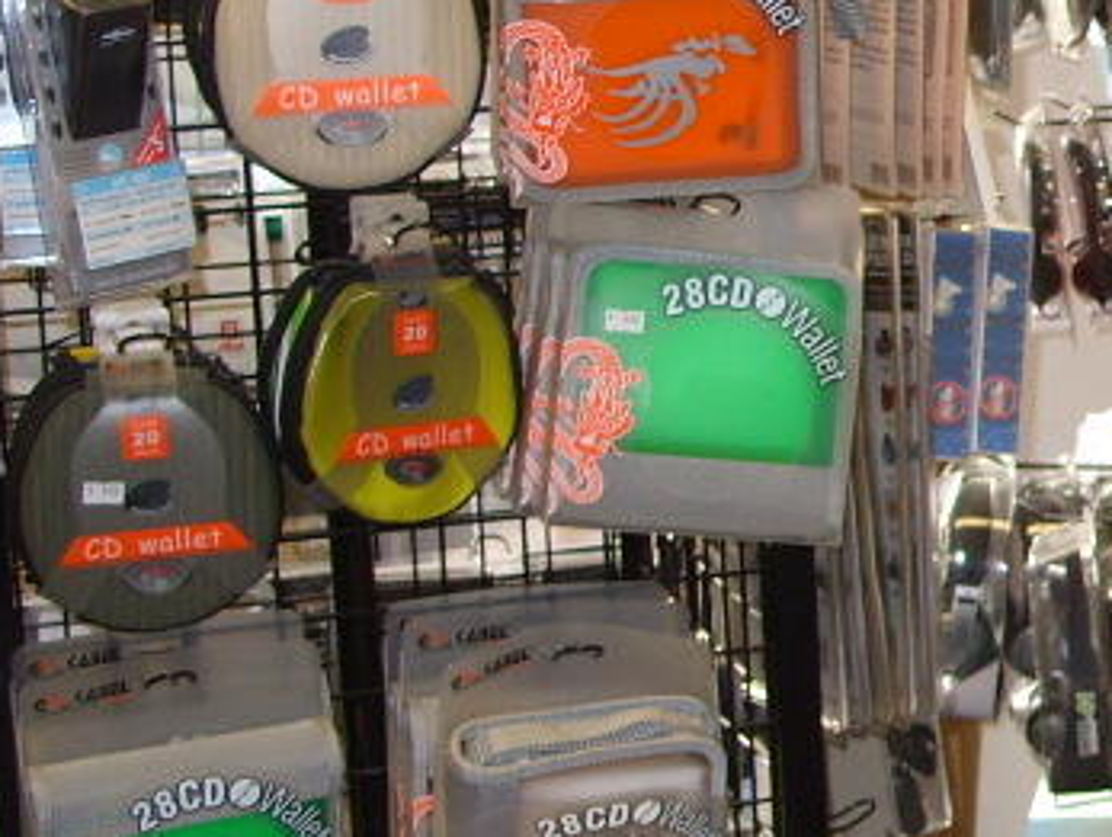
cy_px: 356
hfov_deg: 16.5
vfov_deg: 13.2
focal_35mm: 112
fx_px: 3602
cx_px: 1474
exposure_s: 1/30
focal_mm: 7.8
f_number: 2.8
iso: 50
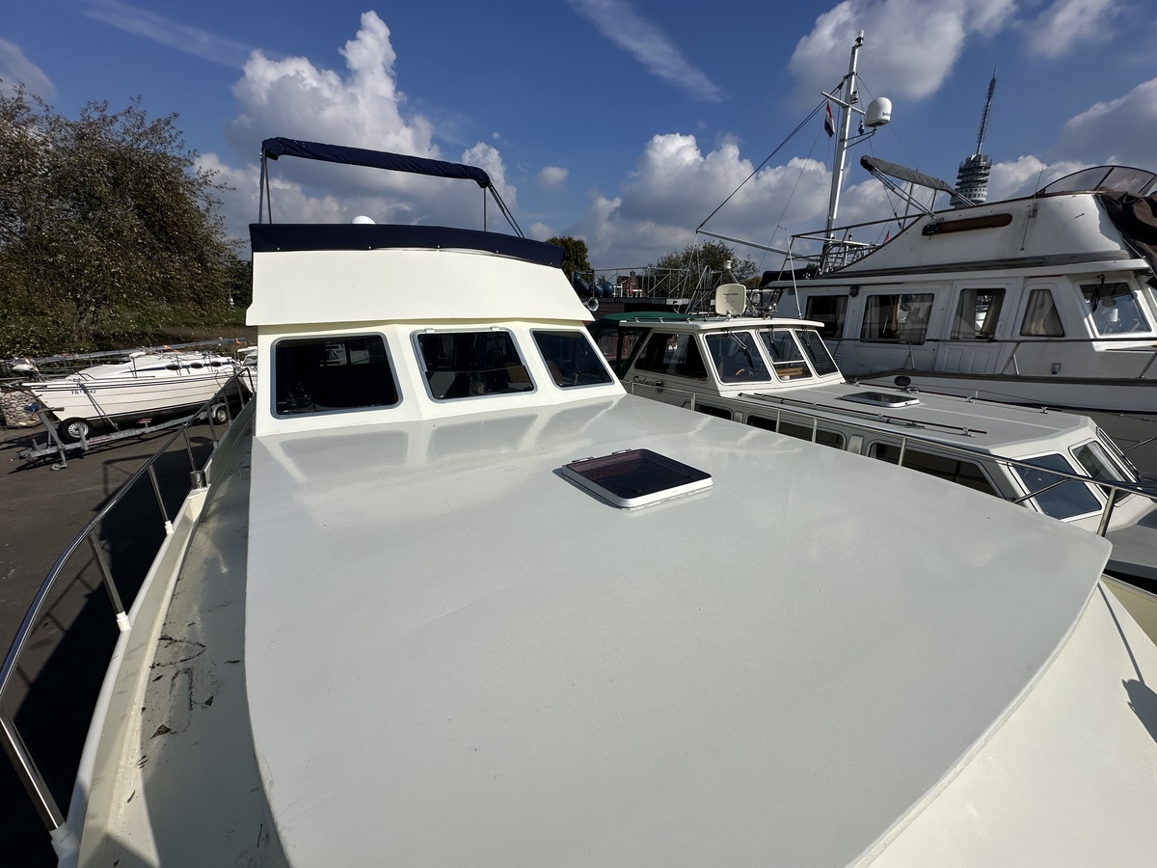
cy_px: 434
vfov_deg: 85.7
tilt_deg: -15.5
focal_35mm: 14
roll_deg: -0.8
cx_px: 578
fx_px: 468
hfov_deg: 102.1
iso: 50
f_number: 2.2
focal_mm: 2.22
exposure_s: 1/7813
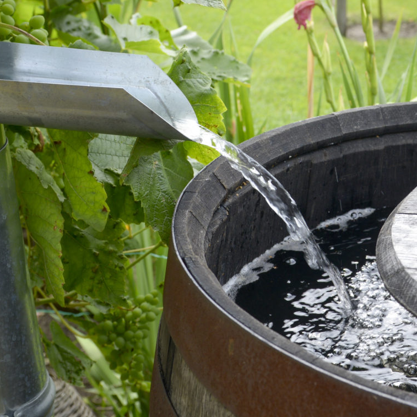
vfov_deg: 24.9
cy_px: 136
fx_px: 940
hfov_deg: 24.2
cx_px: 391
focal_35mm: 69
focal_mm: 24
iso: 160
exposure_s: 1/160
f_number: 6.3
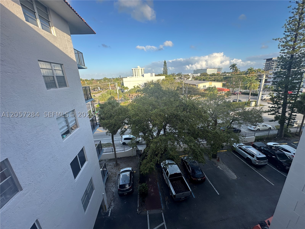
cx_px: 152
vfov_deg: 85.7
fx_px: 123
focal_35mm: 14
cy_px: 114
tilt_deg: -16.7
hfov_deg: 102.1
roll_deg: +3.1
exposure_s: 1/442
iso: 40
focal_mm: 2.22
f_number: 2.2
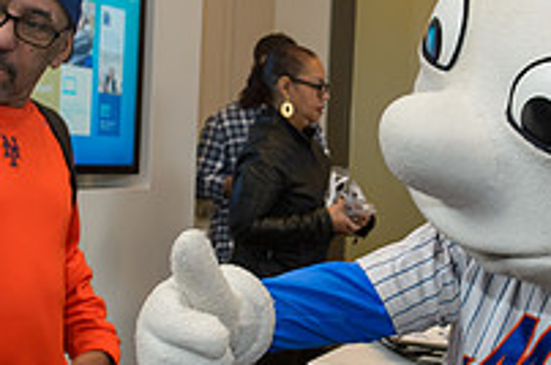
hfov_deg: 29.2
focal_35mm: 69
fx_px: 1054
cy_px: 207
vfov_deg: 19.7
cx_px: 325
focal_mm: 24
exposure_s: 1/125
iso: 800
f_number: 4.5
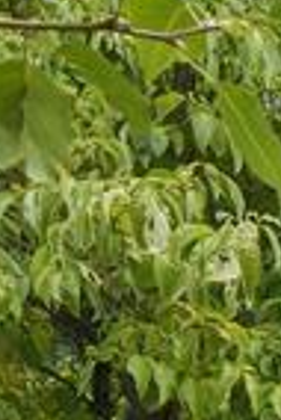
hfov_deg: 8.1
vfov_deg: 20.1
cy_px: 303
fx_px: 1180
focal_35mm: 101
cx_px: 1112
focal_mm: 14
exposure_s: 1/160
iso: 100
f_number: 8
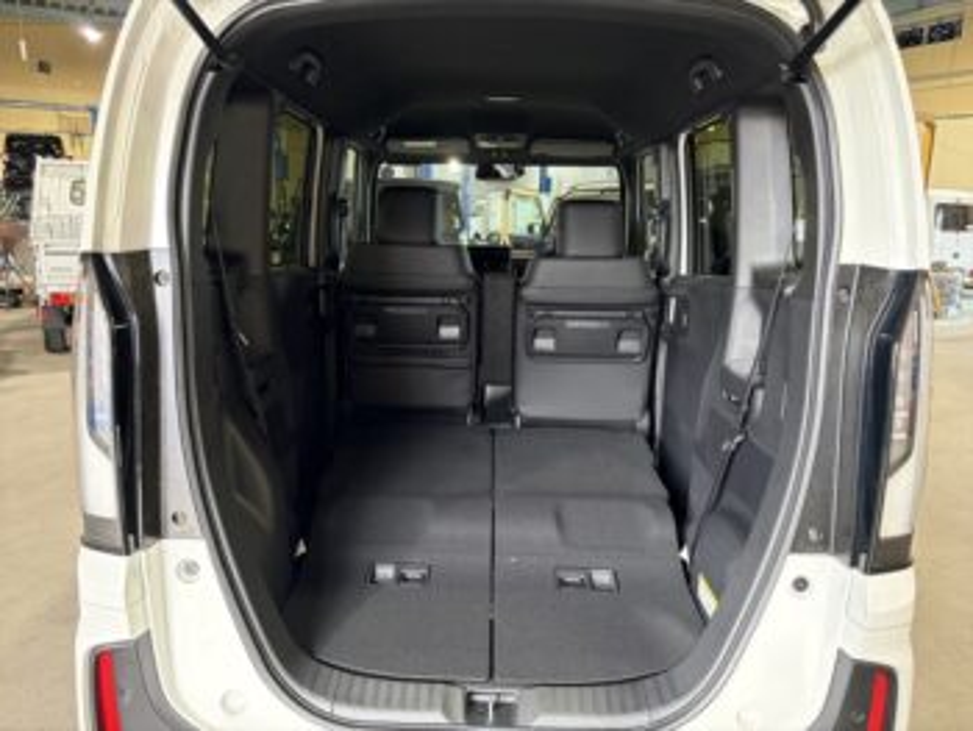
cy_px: 366
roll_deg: -0.2
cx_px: 486
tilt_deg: -10.7
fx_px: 731
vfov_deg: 53.1
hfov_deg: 67.3
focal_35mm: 26
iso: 320
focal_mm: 5.96
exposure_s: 1/50
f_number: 1.6
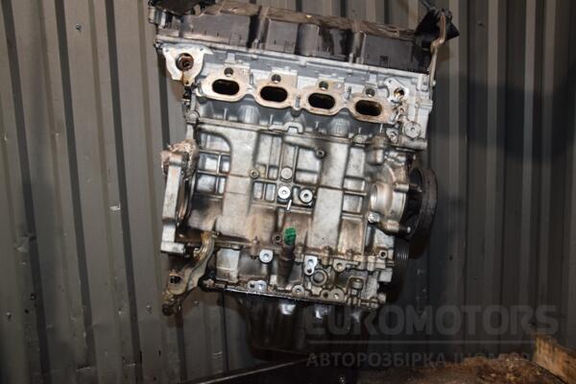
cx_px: 288
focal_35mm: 32
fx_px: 504
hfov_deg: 59.5
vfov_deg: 41.7
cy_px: 192
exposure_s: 1/60
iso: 800
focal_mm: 21
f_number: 5
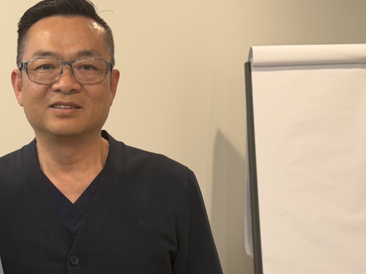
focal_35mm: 92
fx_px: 973
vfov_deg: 15.9
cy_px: 242
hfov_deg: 20.8
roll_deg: +1.6
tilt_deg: -6.0
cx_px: 31
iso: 100
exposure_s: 1/60
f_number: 1.78
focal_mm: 6.76
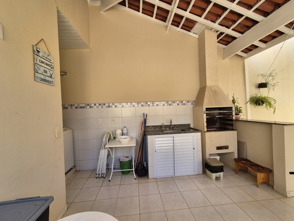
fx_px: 110
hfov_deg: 106.2
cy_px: 110
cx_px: 147
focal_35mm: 13
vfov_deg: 89.9
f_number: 2.2
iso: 50
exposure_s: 1/365
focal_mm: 2.2
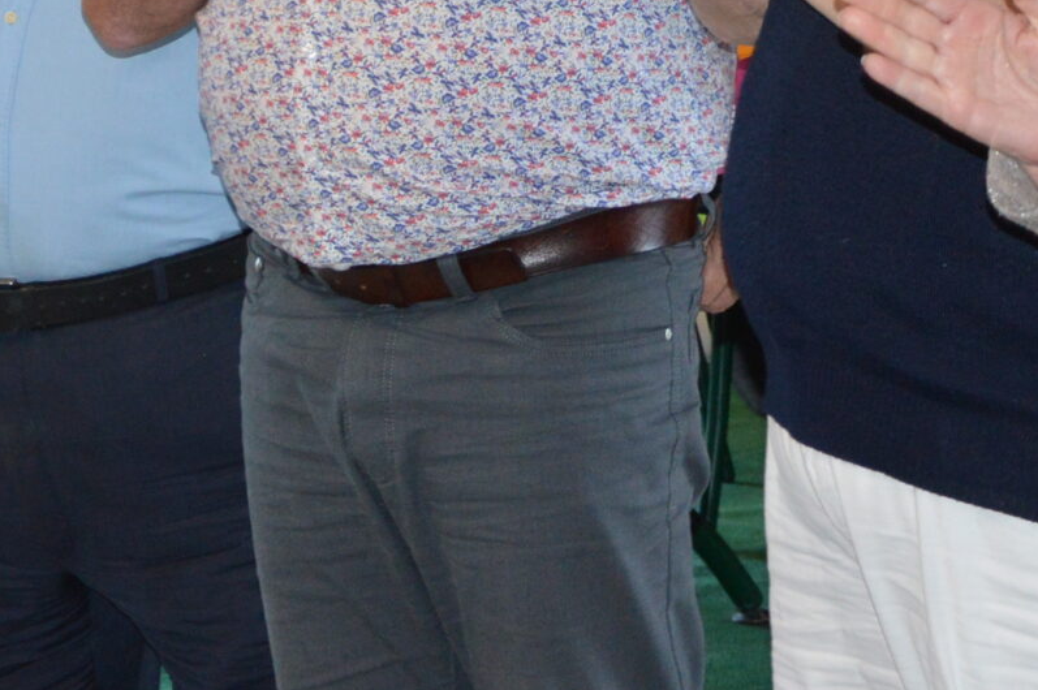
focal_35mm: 183
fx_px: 5272
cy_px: -283
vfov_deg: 7.4
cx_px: 332
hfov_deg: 11.2
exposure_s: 1/60
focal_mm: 38
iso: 1000
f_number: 4.5
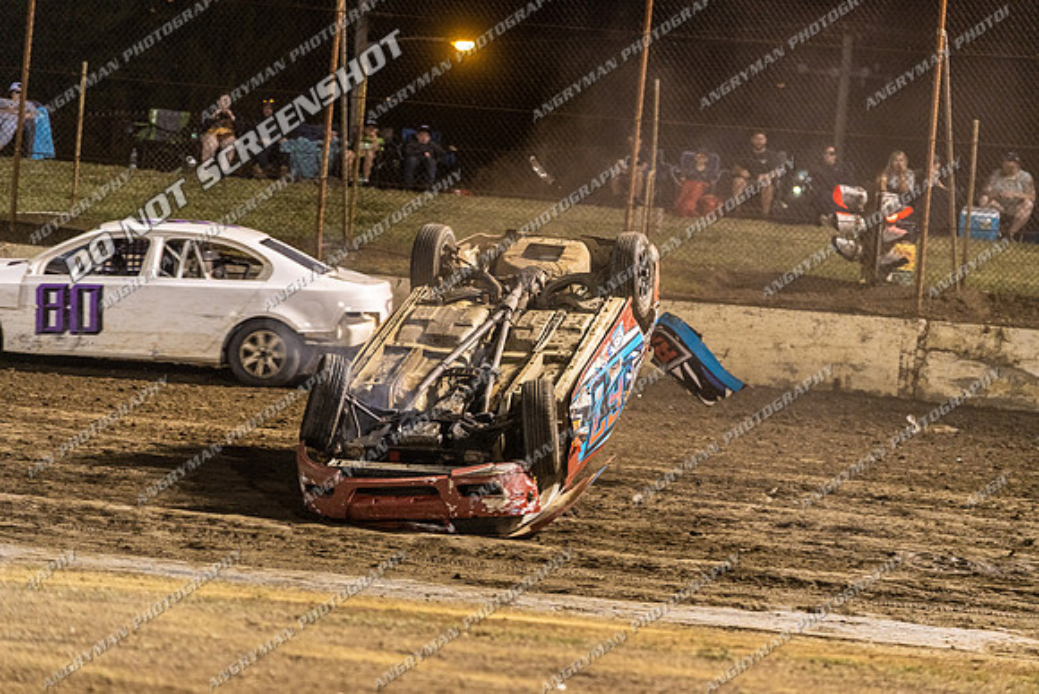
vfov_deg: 11.9
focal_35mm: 115
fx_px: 3320
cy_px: 347
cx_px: 520
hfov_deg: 17.8
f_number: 2.8
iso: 1600
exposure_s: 1/160
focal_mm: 115
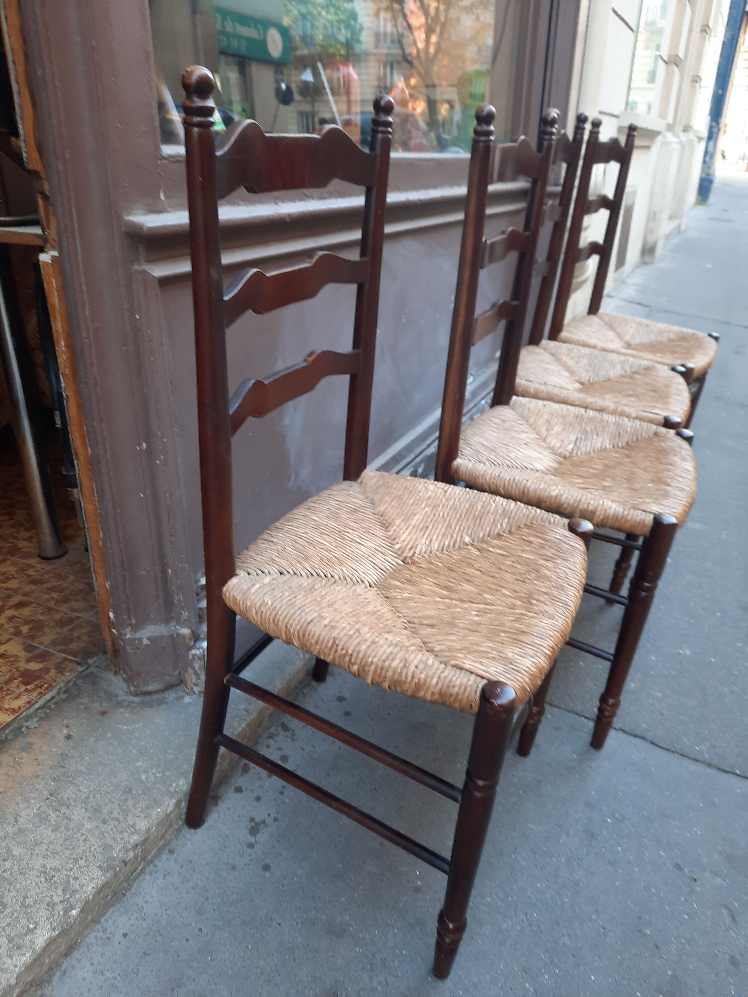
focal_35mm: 25
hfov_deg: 54.9
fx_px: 720
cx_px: 374
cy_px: 498
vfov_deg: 69.4
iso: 50
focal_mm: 4.6
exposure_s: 1/50
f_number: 2
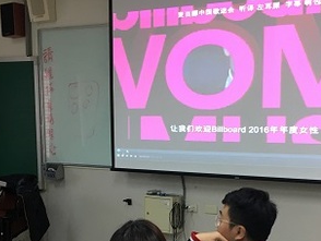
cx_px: 209
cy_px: 230
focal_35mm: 69
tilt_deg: -7.9
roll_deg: -0.2
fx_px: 640
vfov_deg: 20.8
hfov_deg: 28.0
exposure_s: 1/30
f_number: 2.2
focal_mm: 4.15
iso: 80
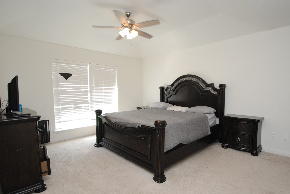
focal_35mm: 18
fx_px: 147
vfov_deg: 66.7
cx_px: 153
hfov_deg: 89.0
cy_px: 102
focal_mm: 11.5
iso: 200
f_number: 4
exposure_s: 1/60
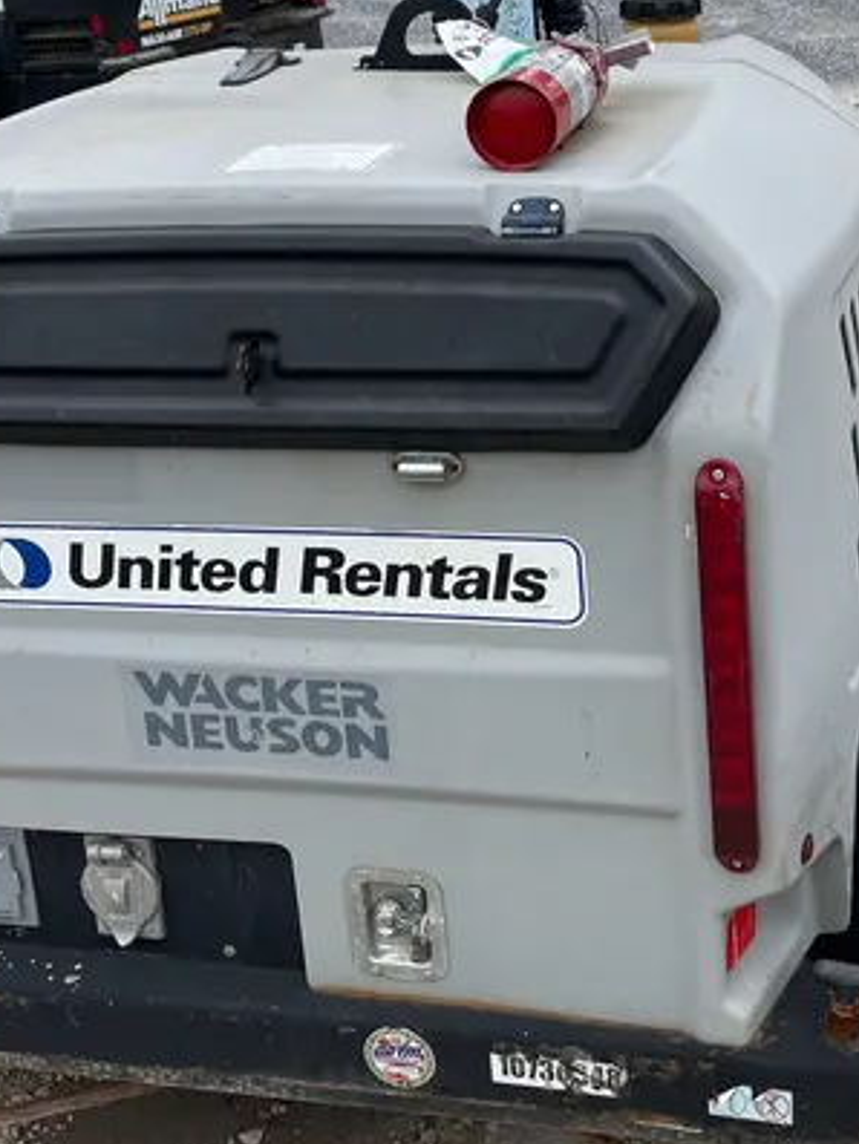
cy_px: 241
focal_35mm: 48
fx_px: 1587
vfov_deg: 38.3
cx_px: 614
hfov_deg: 29.9
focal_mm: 5.1
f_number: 1.6
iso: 50
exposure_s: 1/1199
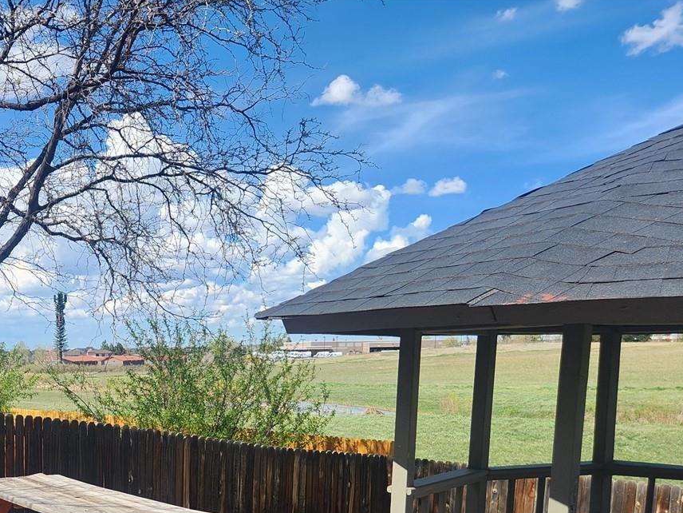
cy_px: 475
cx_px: 77
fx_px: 848
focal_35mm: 43
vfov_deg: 31.8
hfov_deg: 40.7
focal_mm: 5.4
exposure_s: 1/1070
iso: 20
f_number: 1.8
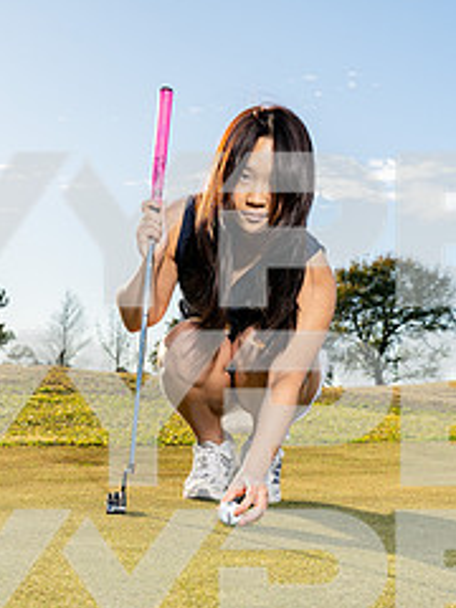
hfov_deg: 23.3
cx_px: 195
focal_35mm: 63
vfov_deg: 30.5
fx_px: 1107
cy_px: 410
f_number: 8
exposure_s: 1/250
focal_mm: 35
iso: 100
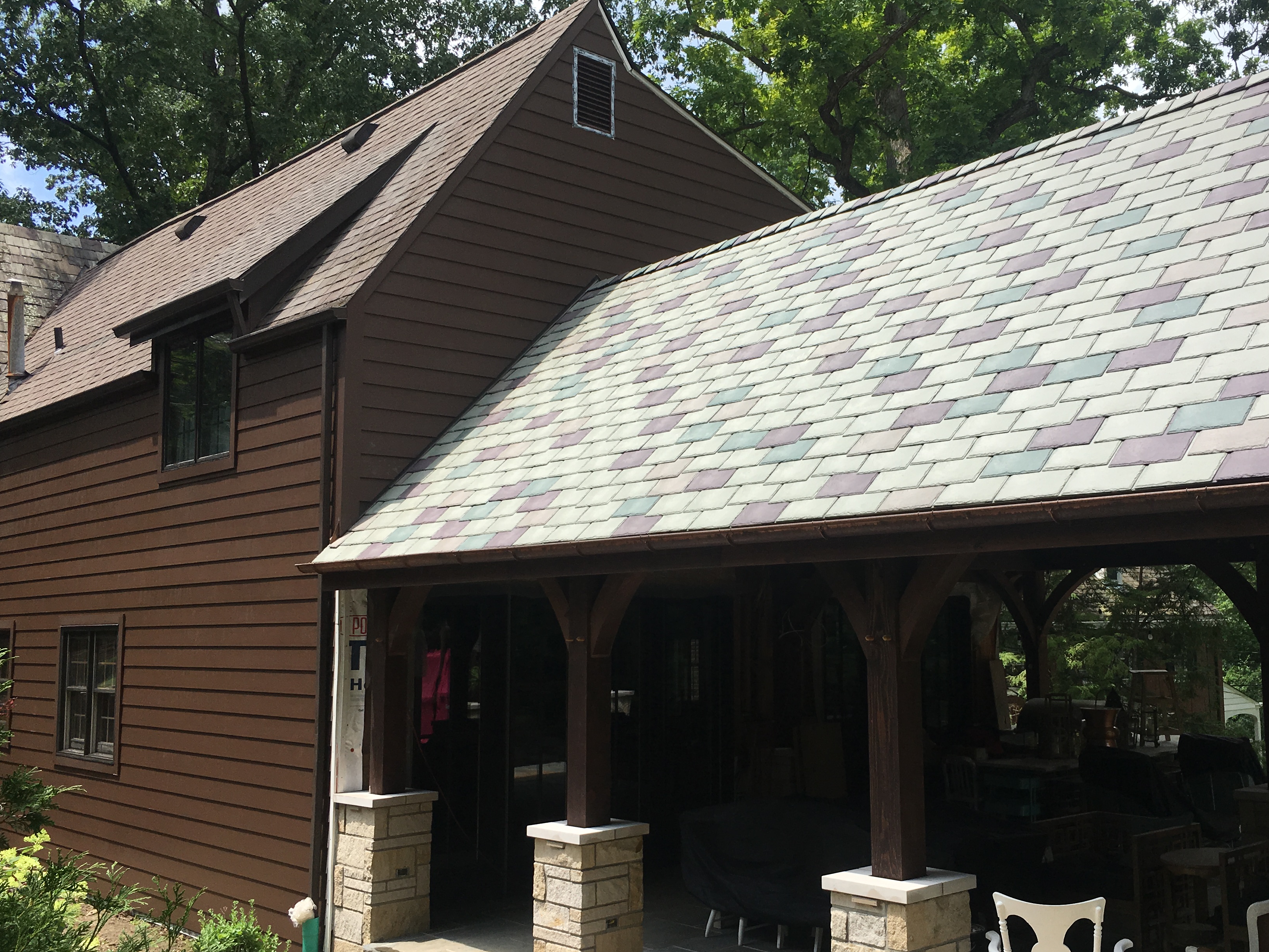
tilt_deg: +6.0
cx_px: 754
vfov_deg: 39.7
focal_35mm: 36
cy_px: 476
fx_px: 1320
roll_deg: +1.1
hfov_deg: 51.1
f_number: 2.2
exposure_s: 1/1054
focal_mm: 4.15
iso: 25
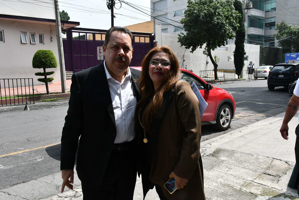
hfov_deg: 57.2
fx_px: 274
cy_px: 100
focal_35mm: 33
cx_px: 150
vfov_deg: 40.0
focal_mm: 22
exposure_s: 1/1000
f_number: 16
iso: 2500
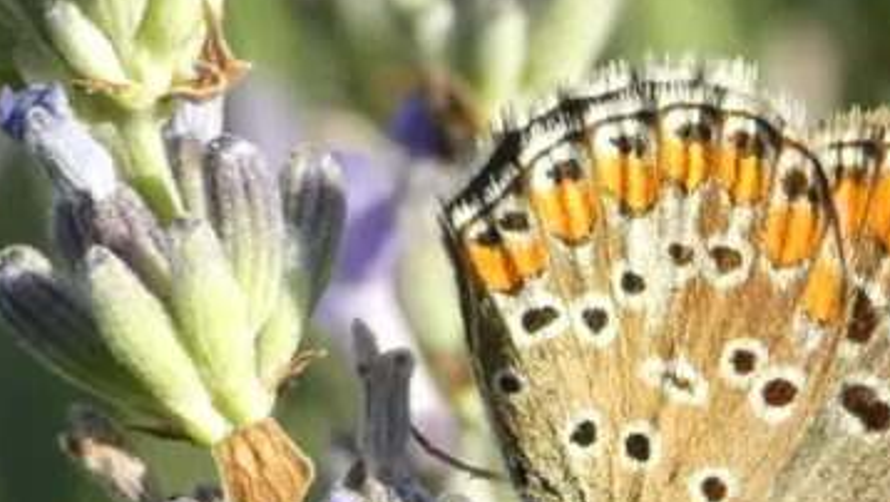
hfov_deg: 7.5
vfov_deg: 4.3
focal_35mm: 286
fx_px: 6754
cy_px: 497
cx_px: 689
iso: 160
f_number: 5.4
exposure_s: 1/80
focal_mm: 26.3
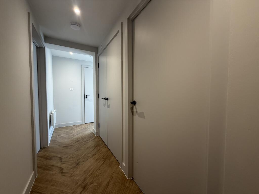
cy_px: 97
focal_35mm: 14
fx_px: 105
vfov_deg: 85.7
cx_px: 130
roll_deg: -0.3
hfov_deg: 102.1
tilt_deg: -2.7
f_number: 2.2
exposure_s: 1/100
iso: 200
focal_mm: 2.22
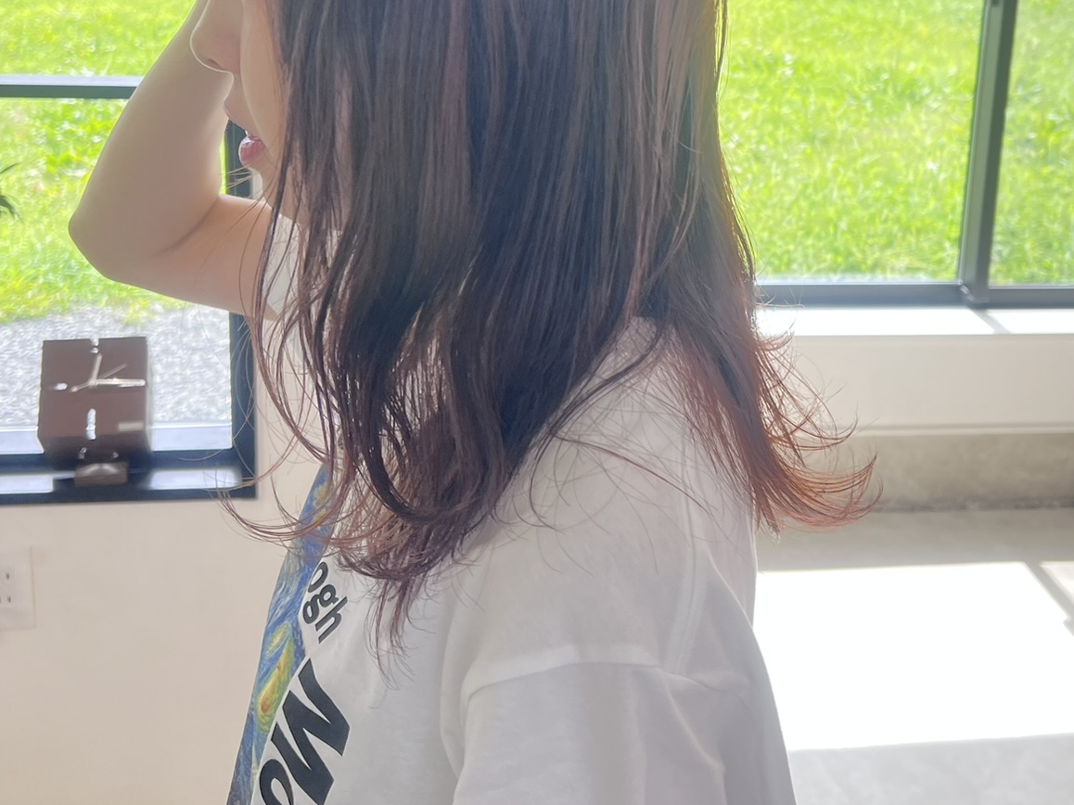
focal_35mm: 46
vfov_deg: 30.8
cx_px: 595
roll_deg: -2.5
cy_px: 170
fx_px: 1427
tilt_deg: -13.1
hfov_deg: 41.2
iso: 40
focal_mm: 5.7
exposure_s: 1/252
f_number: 1.5
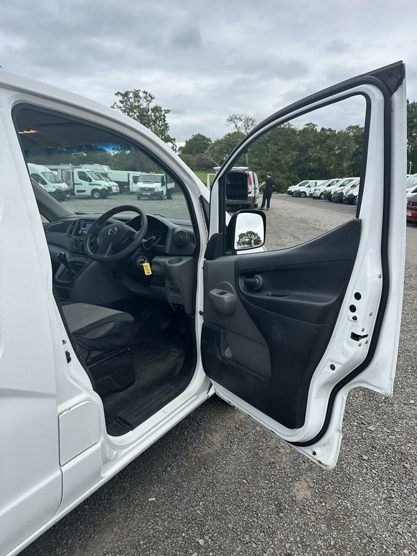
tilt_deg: -14.7
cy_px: 278
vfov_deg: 71.6
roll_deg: +0.2
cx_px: 208
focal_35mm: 24
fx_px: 385
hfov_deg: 56.8
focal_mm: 6.86
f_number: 1.78
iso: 80
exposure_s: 1/1692
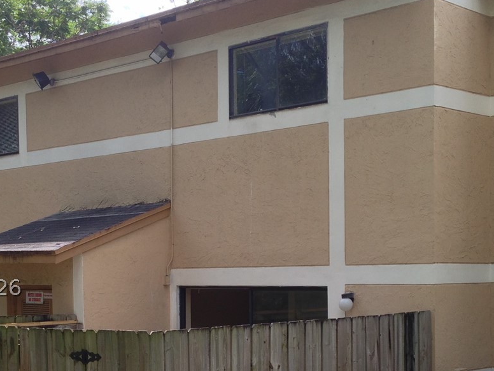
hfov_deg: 28.5
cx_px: 216
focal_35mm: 68
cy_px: 287
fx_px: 970
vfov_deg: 21.4
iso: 50
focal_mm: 4.13
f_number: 2.4
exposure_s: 1/502
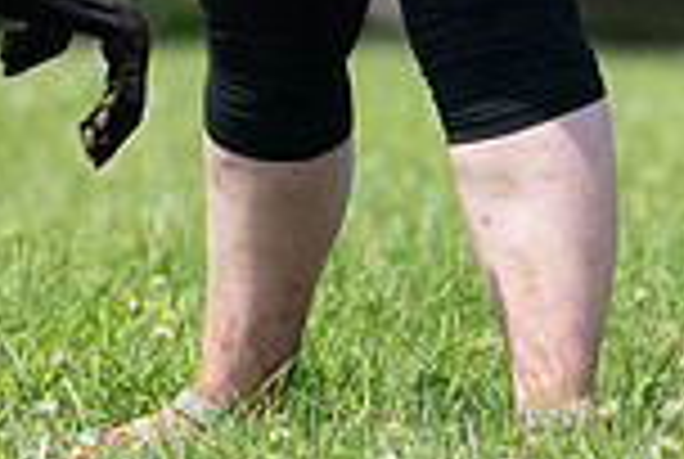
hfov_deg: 1.6
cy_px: -376
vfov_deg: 1.1
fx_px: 24044
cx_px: -22
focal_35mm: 1263
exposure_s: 1/4000
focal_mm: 332
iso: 1250
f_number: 6.3
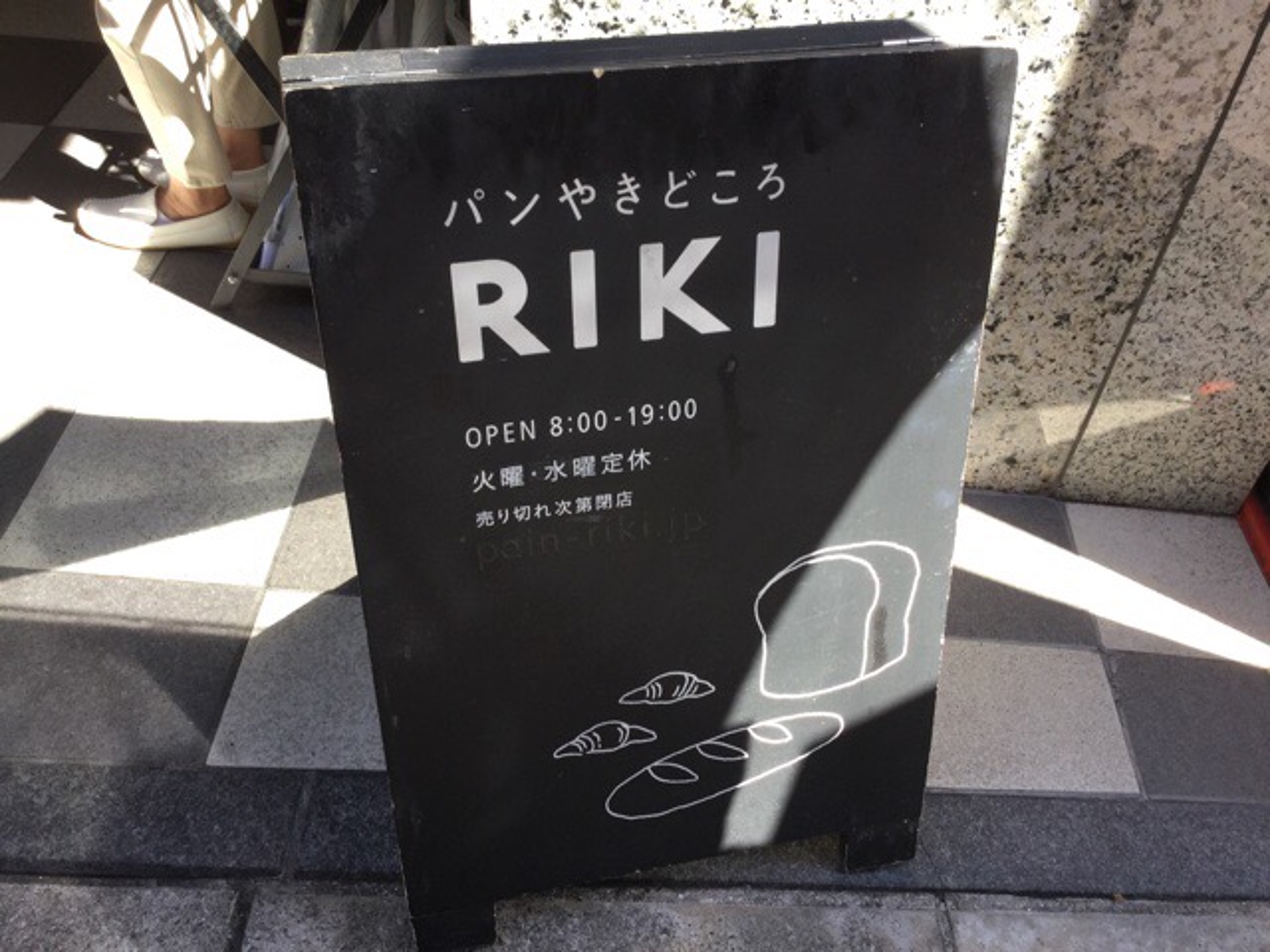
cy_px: 476
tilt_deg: -46.1
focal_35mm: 31
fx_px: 1137
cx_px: 635
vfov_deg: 45.4
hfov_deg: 58.4
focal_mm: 3.3
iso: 32
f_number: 2.4
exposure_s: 1/120
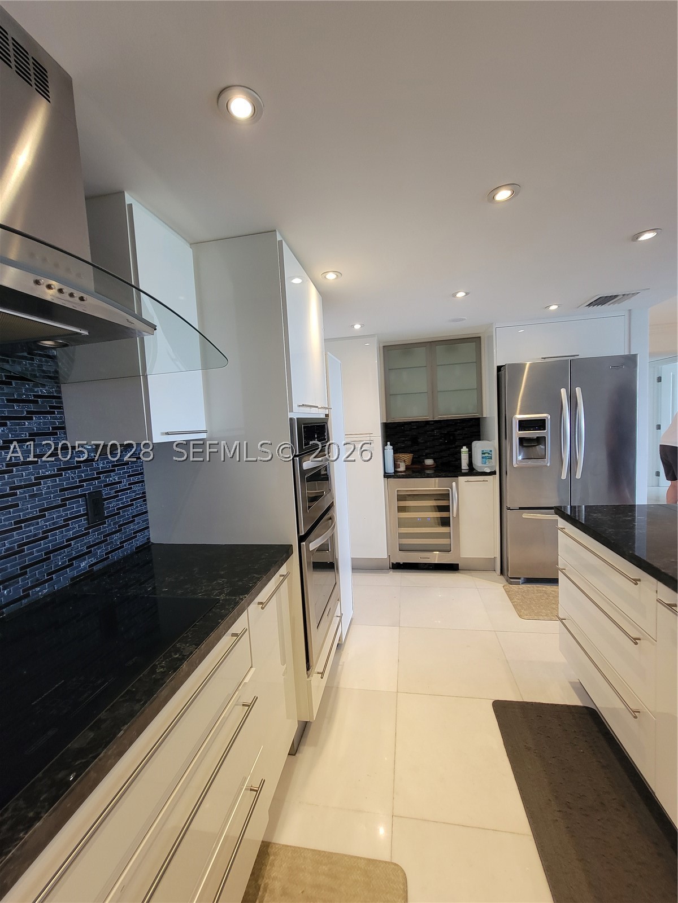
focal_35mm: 13
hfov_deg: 89.9
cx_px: 339
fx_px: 339
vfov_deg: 106.2
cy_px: 452
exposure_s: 1/60
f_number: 2.2
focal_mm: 2.2
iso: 160
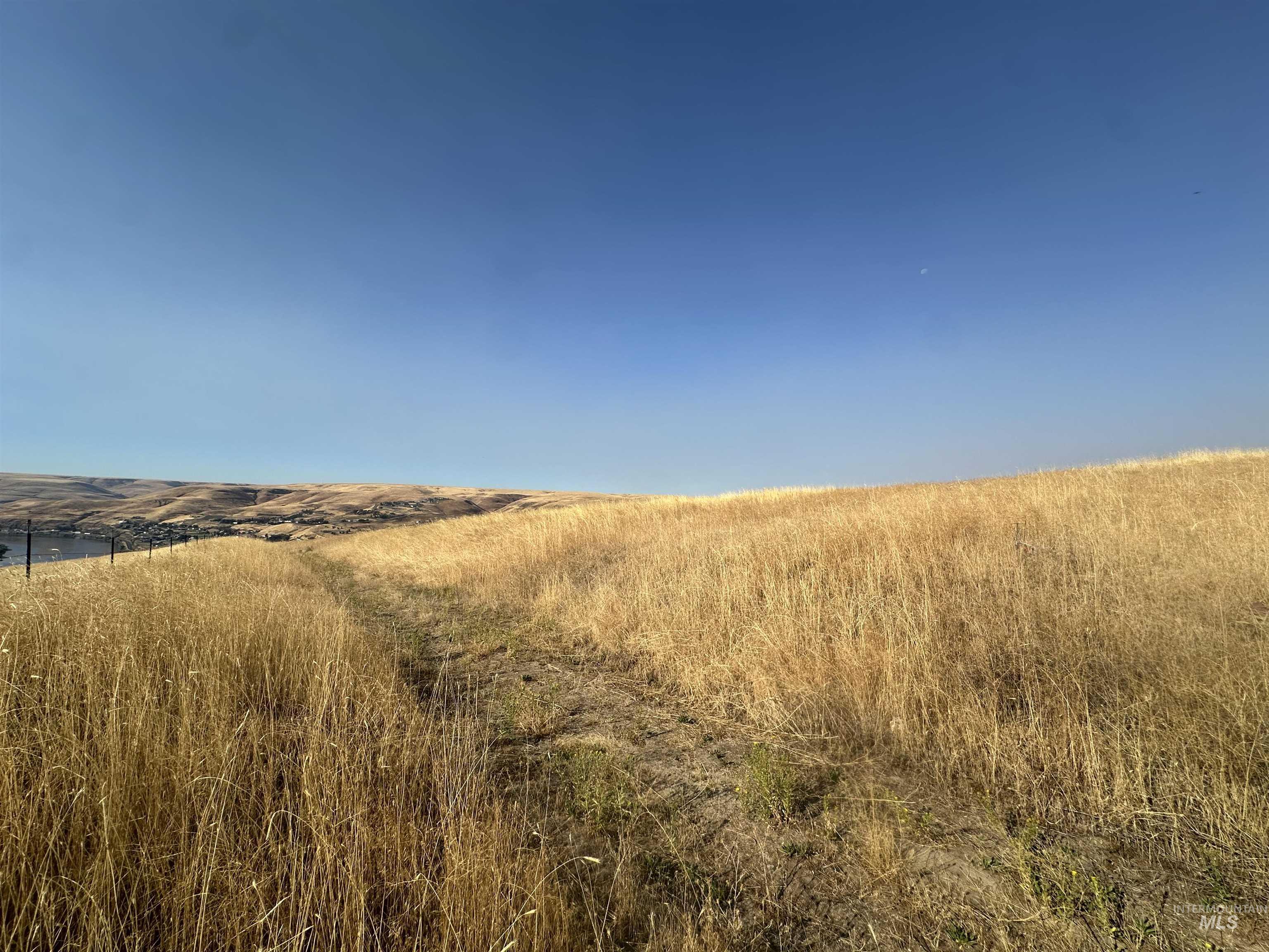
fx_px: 513
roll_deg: -1.7
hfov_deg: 102.1
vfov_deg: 85.7
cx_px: 634
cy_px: 476
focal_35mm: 14
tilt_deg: +5.1
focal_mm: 2.22
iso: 50
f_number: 2.2
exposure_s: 1/2959
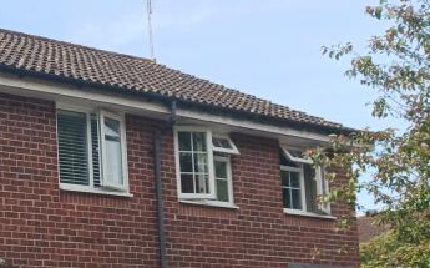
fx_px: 995
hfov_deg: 21.0
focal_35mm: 85
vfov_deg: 15.0
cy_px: 283
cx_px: -198
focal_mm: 4
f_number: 1.8
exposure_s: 1/177
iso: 20
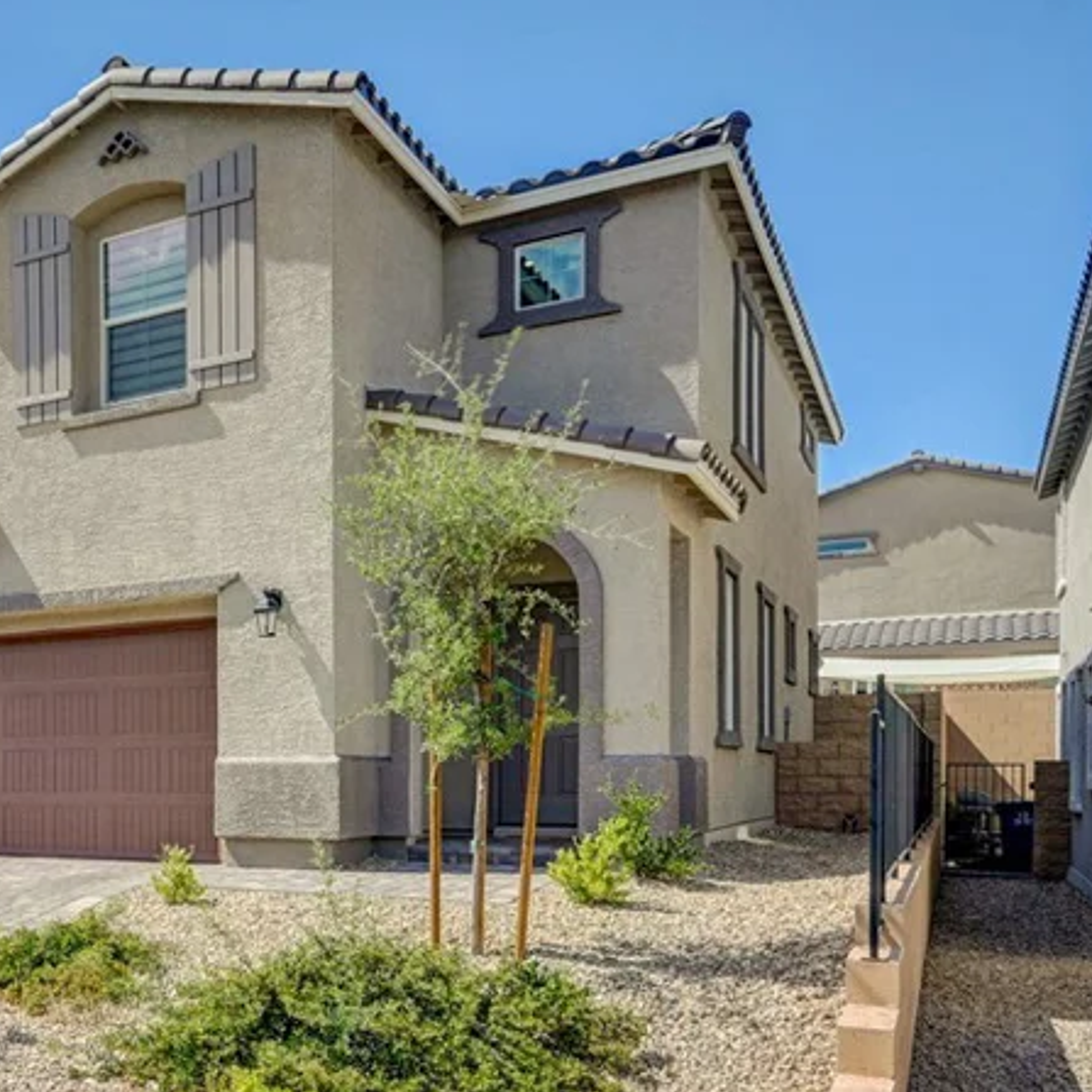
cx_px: -46
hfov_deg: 38.8
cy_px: 754
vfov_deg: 44.1
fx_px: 1321
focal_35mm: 37
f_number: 8
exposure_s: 1/1000
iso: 800
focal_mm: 19
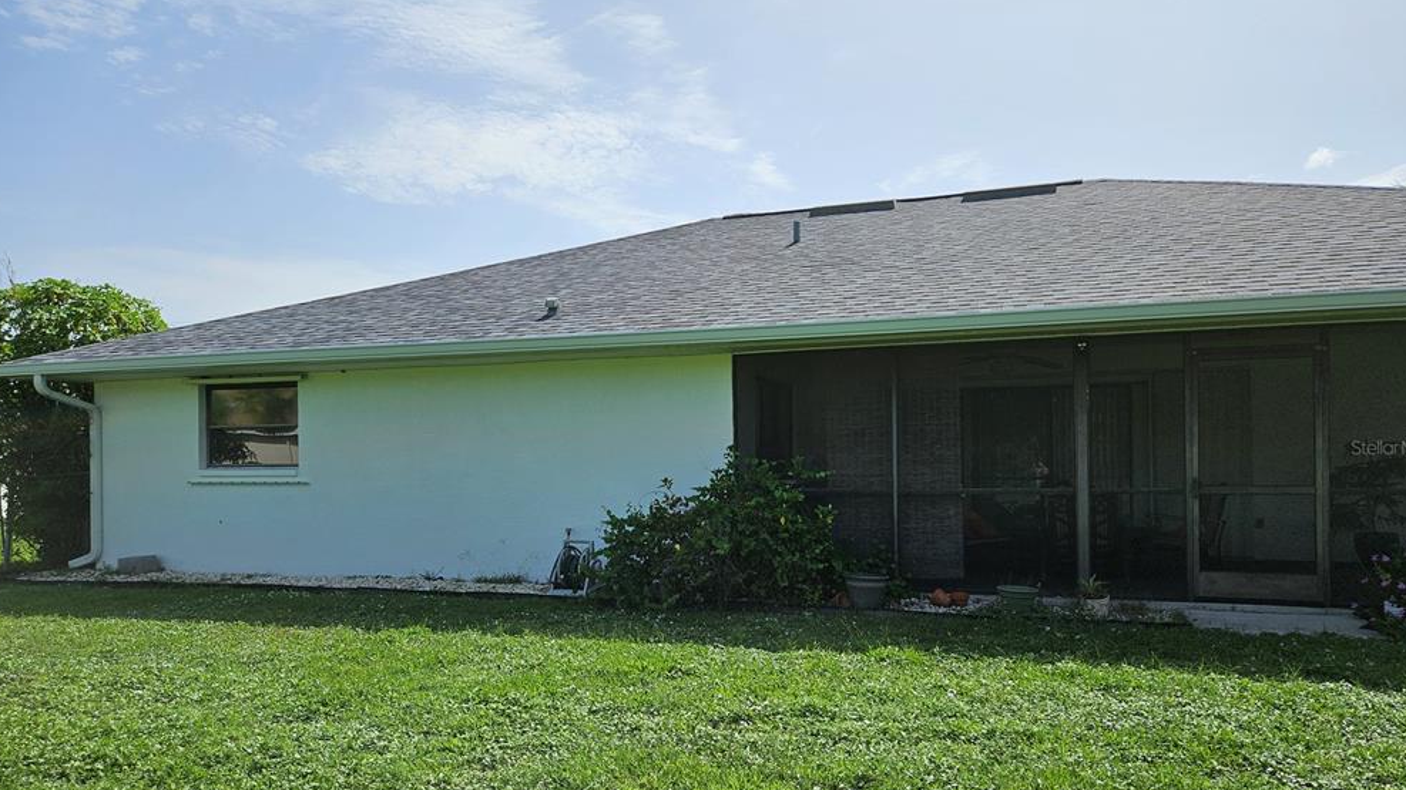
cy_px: 447
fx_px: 969
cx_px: 708
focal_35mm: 26
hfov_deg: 71.9
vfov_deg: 44.3
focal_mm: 5.4
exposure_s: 1/3390
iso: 25
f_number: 1.8
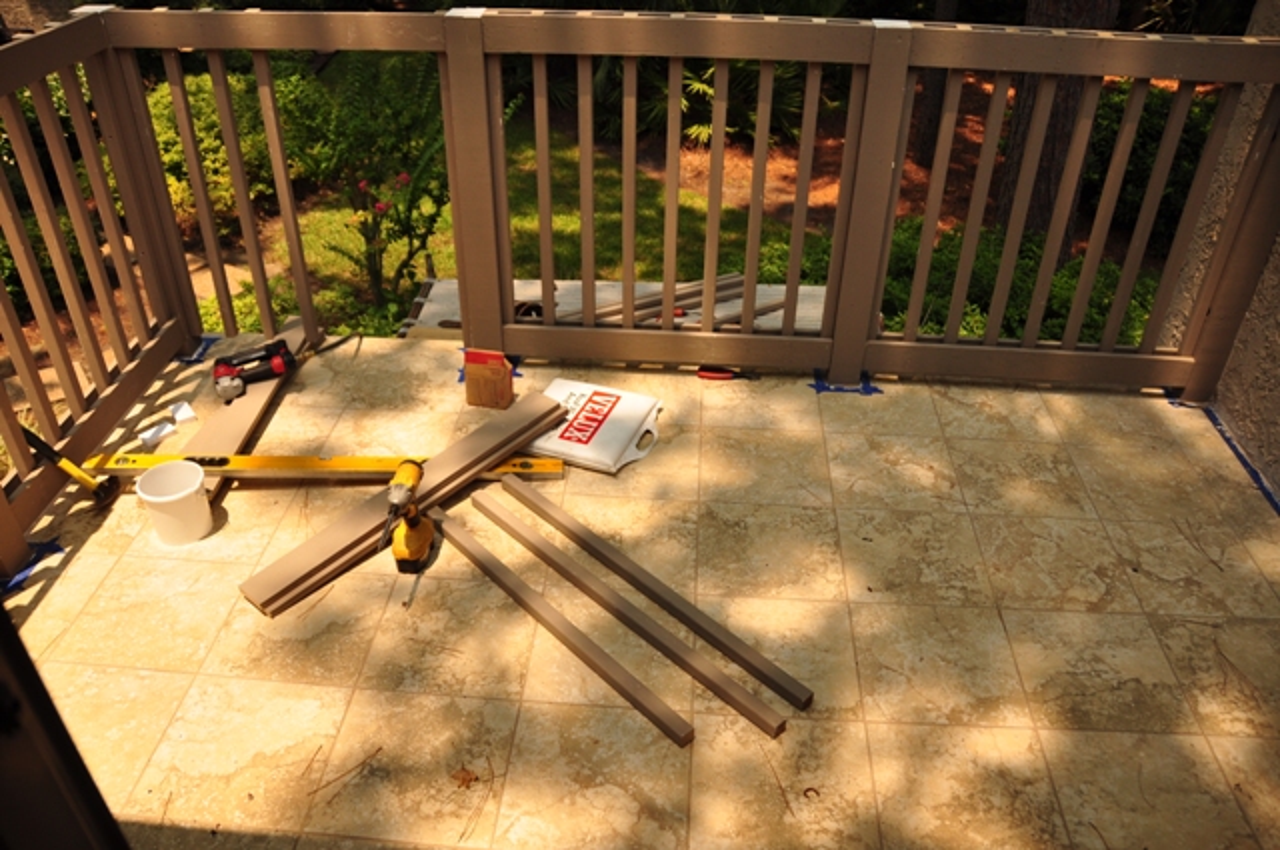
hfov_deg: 67.4
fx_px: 959
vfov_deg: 47.8
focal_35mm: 27
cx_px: 640
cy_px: 425
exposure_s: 1/2000
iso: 200
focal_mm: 18
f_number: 3.5
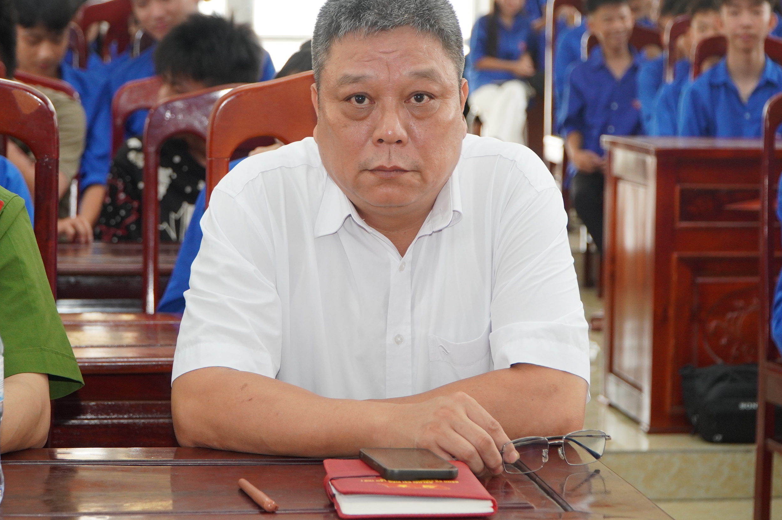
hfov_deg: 21.1
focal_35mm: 97
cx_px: 397
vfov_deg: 14.1
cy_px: 234
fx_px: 2097
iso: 1000
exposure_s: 1/160
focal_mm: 53
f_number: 4
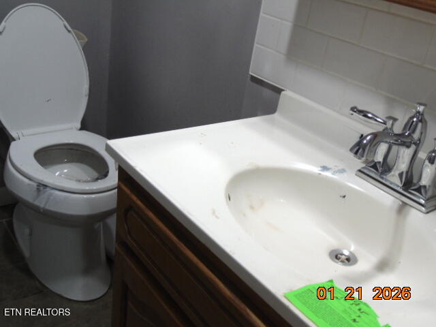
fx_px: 491
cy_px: 164
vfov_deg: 36.8
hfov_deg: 47.9
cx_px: 218
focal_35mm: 39
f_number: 3.3
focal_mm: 6.9
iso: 80
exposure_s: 1/30
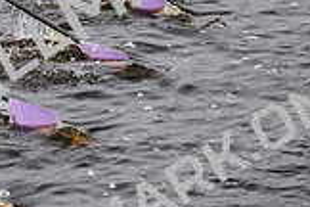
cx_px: -232
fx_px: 6165
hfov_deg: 2.9
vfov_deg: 1.9
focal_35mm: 716
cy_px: -45
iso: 320
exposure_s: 1/2000
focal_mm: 200
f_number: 2.8
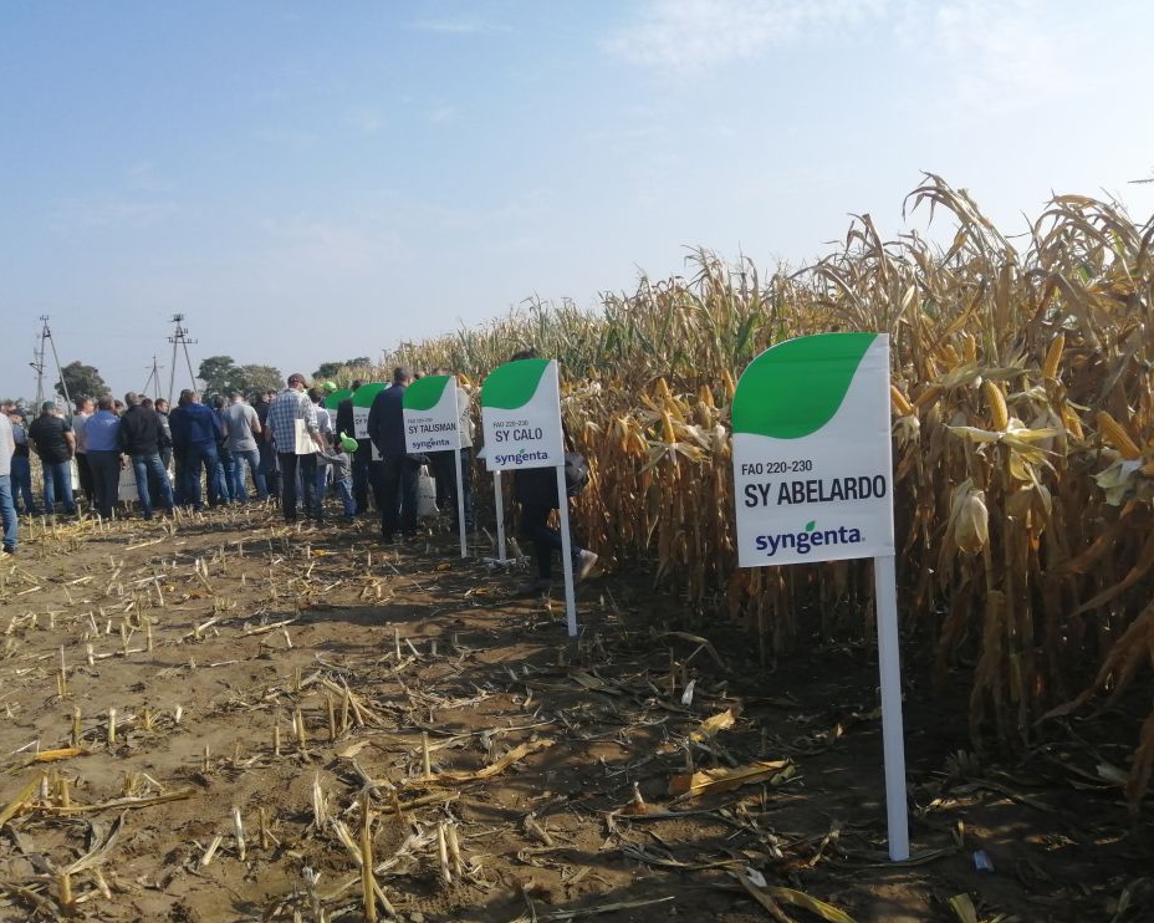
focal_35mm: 28
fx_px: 956
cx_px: 570
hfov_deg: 62.2
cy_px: 466
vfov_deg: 51.5
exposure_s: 1/1776
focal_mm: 3.6
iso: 50
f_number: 1.8
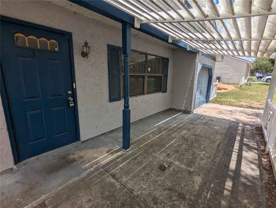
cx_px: 138
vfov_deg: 78.2
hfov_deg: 94.4
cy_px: 104
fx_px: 128
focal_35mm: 16
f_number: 2.2
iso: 43
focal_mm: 2.35
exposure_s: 1/1420
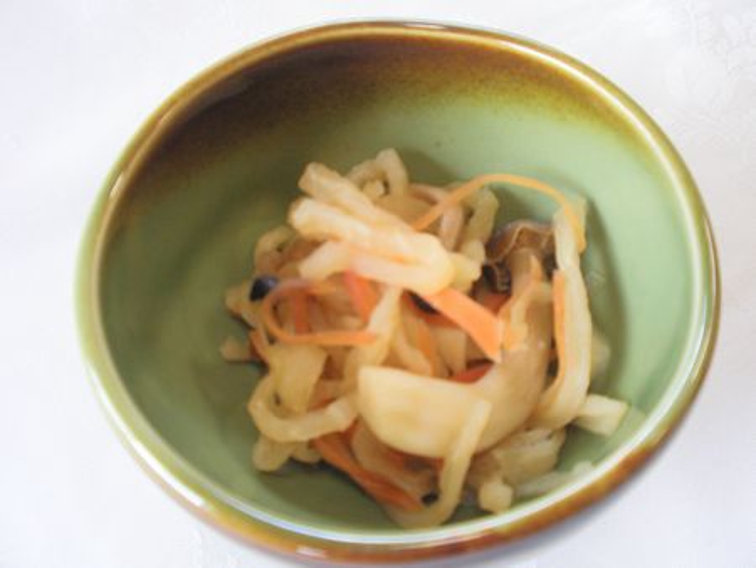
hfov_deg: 50.1
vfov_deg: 38.7
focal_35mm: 37
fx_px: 808
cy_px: 284
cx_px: 378
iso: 100
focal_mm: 6.6
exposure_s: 1/40
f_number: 3.5
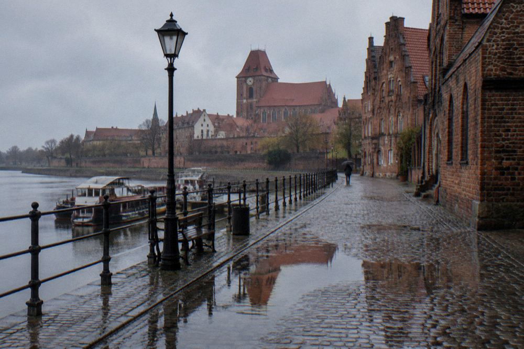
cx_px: 262
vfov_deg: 37.8
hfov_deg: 54.5
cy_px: 174
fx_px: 509
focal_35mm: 35
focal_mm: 35
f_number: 5.6
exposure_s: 1/400
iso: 200
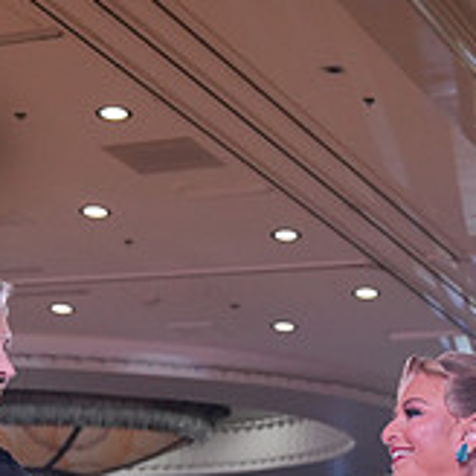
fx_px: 2100
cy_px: 818
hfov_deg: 12.9
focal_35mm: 135
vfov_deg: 12.0
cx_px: 152
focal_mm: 45
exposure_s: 1/500
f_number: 4
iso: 1600
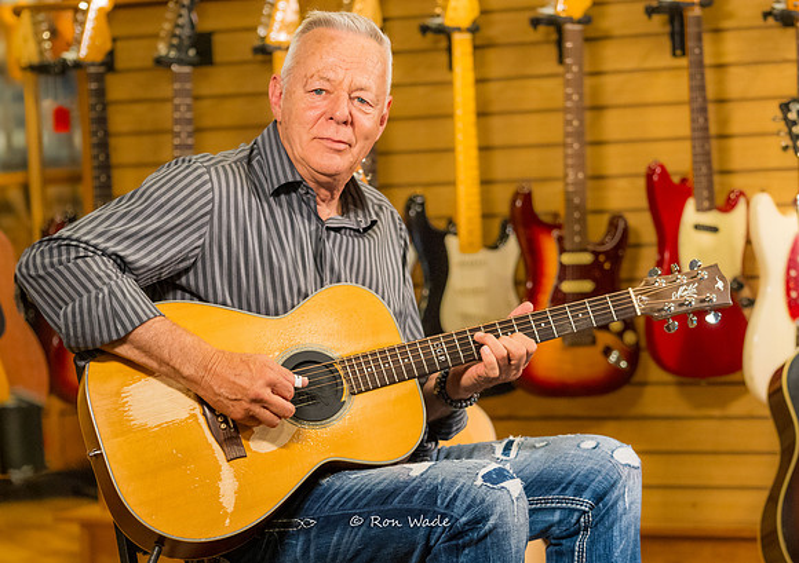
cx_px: 378
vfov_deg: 10.1
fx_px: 3184
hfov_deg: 14.3
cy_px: 316
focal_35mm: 141
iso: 6400
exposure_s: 1/200
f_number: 4
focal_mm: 118
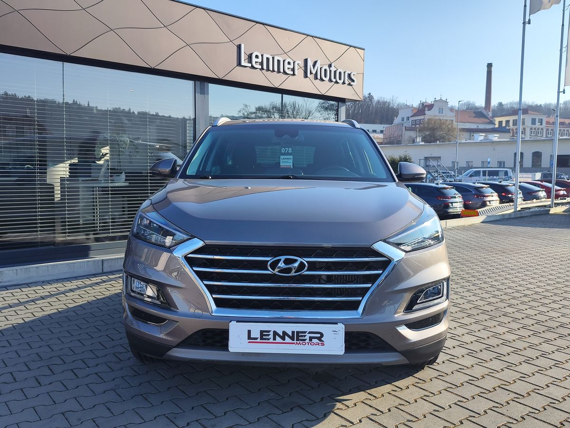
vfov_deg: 58.9
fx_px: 379
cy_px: 214
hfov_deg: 73.9
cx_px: 285
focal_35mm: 23
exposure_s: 1/742
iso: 50
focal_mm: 7.01
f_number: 1.69
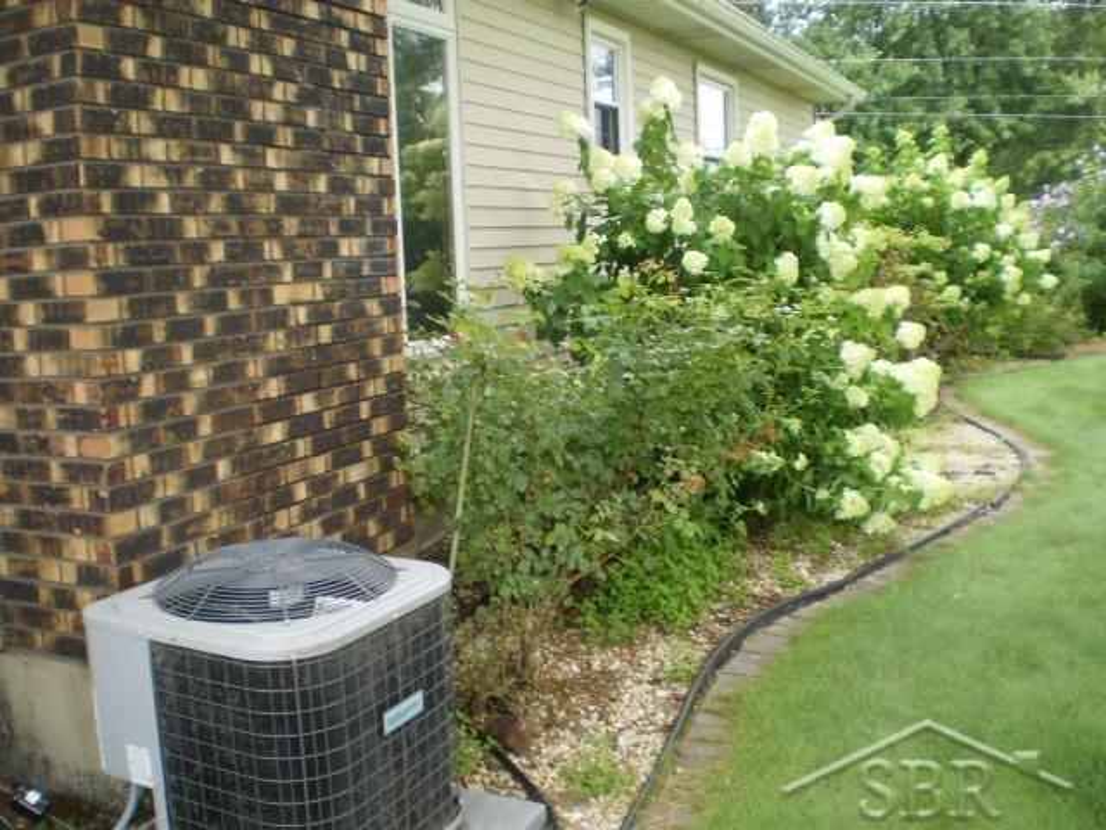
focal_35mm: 36
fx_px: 1150
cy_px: 415
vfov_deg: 39.7
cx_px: 553
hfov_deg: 51.4
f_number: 3.1
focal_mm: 6.3
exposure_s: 1/100
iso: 64
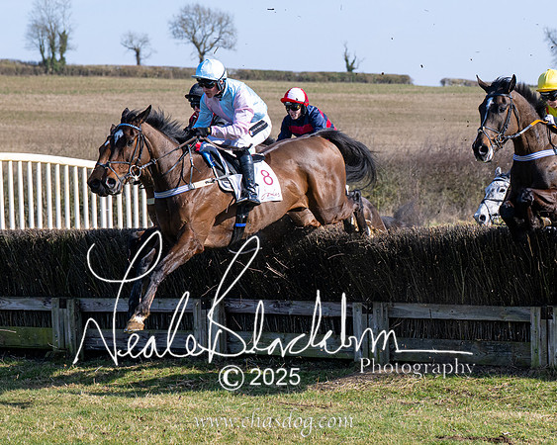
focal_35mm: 139
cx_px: 295
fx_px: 2292
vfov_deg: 11.1
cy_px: 189
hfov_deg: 13.9
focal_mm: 70
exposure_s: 1/2000
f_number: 4
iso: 200
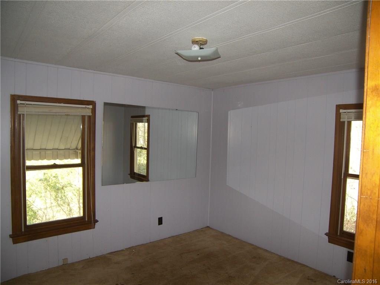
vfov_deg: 56.8
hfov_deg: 71.6
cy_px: 142
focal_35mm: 24
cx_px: 190
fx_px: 263
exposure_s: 1/30
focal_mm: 5
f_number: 2.8
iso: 100
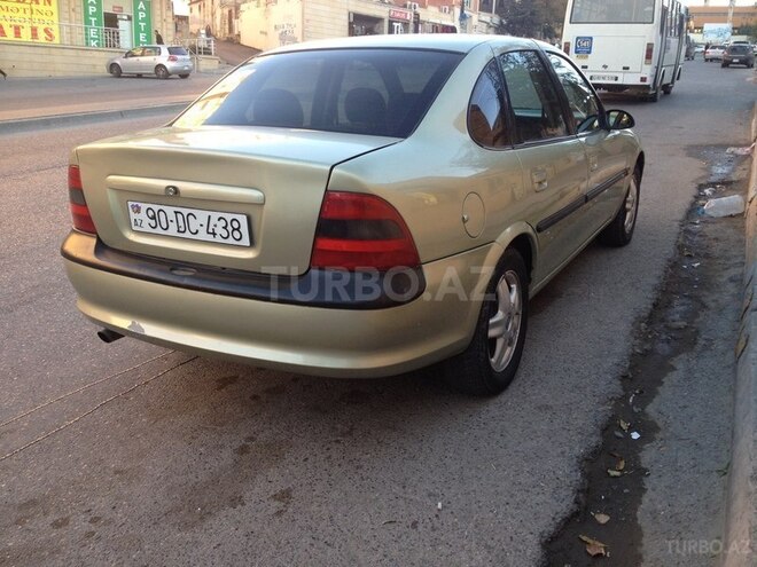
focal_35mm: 35
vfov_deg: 40.7
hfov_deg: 52.6
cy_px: 284
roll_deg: -2.3
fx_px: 765
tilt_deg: -20.3
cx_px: 378
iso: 64
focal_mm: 4.28
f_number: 2.4
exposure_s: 1/120
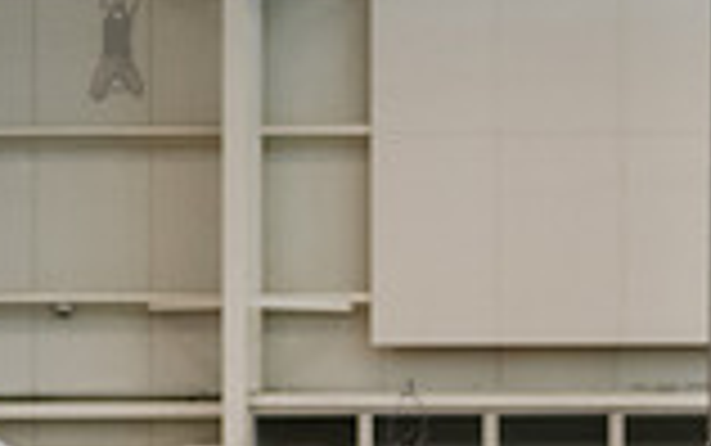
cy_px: 674
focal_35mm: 396
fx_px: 7679
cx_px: 986
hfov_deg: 5.3
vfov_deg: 3.3
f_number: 4
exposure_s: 1/320
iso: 6400
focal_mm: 105
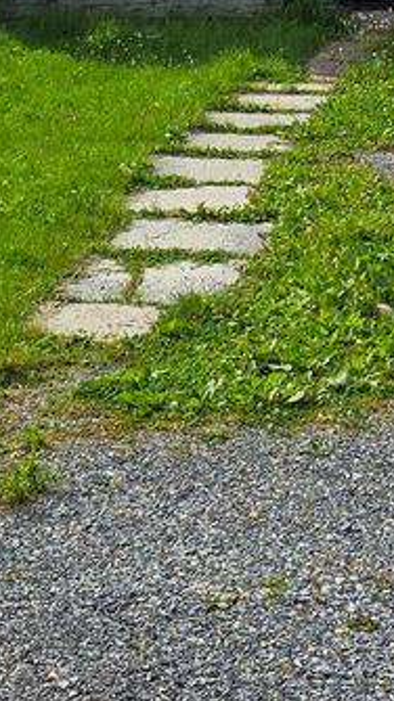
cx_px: 247
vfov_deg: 17.6
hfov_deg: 10.5
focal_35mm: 115
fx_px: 2140
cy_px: -188
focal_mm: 6.5
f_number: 1.4
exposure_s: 1/7939
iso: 40
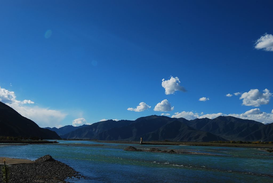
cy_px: 92
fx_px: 330
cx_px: 136
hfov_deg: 44.9
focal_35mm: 44
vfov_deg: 31.0
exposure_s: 1/160
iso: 100
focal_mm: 29
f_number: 14
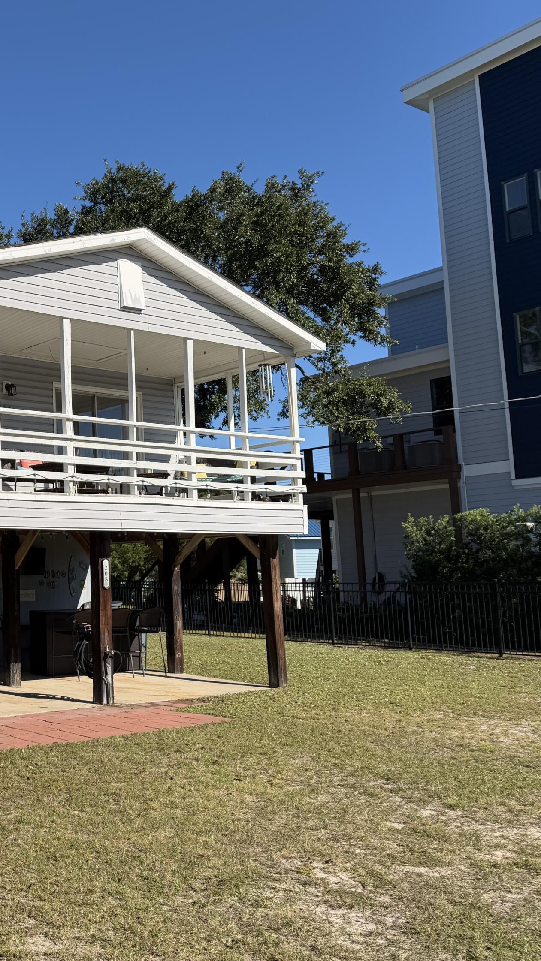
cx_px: -53
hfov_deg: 30.2
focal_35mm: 35
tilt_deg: +6.1
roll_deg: +1.5
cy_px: 482
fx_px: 892
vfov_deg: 56.6
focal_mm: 6.76
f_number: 1.78
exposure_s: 1/4167
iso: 80
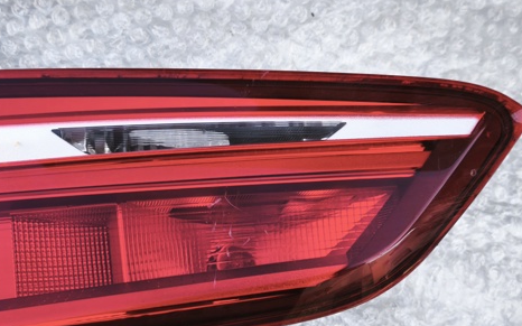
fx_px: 725
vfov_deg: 25.3
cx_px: 234
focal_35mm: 51
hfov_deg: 39.5
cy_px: 204
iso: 80
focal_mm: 5.35
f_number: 1.7
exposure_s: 1/148
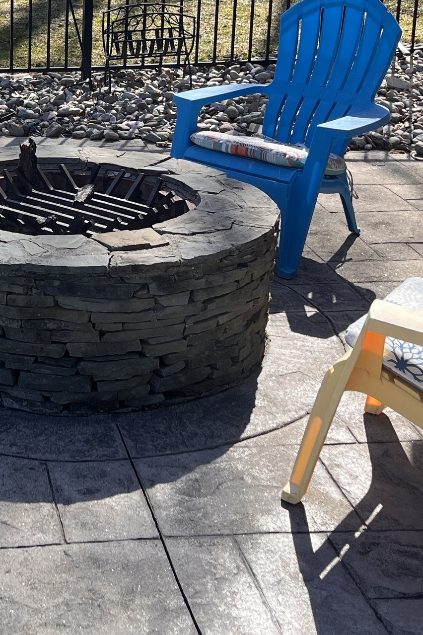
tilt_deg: -13.2
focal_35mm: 65
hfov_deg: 20.4
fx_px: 1146
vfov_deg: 29.9
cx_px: 18
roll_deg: -1.1
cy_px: 89
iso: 50
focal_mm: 5.1
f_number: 1.6
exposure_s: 1/1458
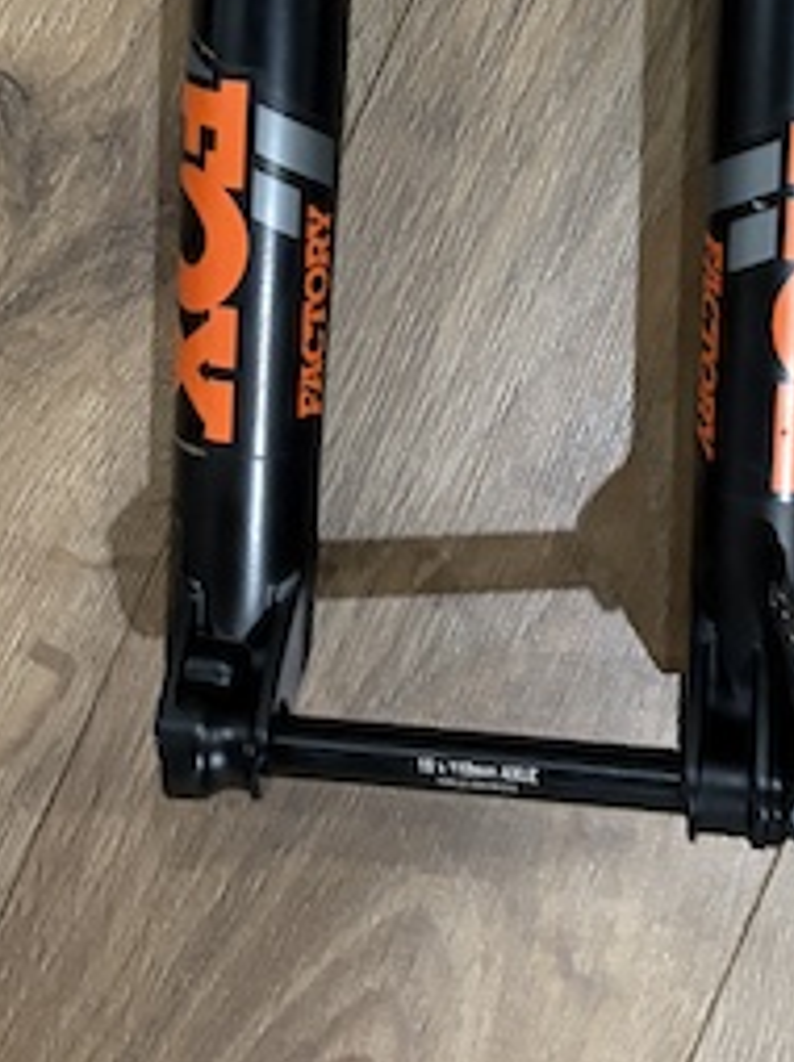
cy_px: -518
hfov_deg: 17.8
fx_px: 2512
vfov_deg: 20.5
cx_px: 639
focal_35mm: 82
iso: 500
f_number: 1.6
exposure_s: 1/30
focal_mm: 5.96
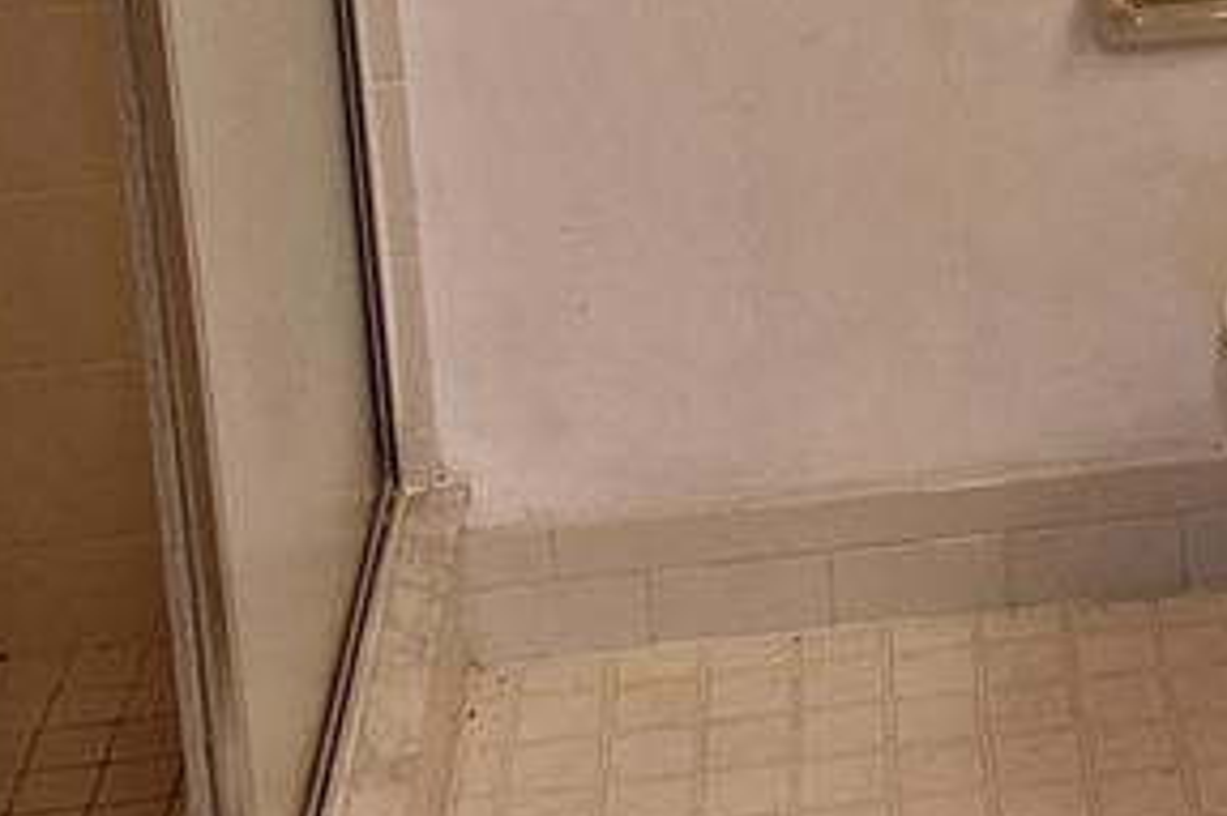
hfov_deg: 19.6
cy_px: -291
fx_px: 3406
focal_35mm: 100
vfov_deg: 13.1
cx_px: 1321
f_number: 1.8
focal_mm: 5.54
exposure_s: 1/40
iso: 80
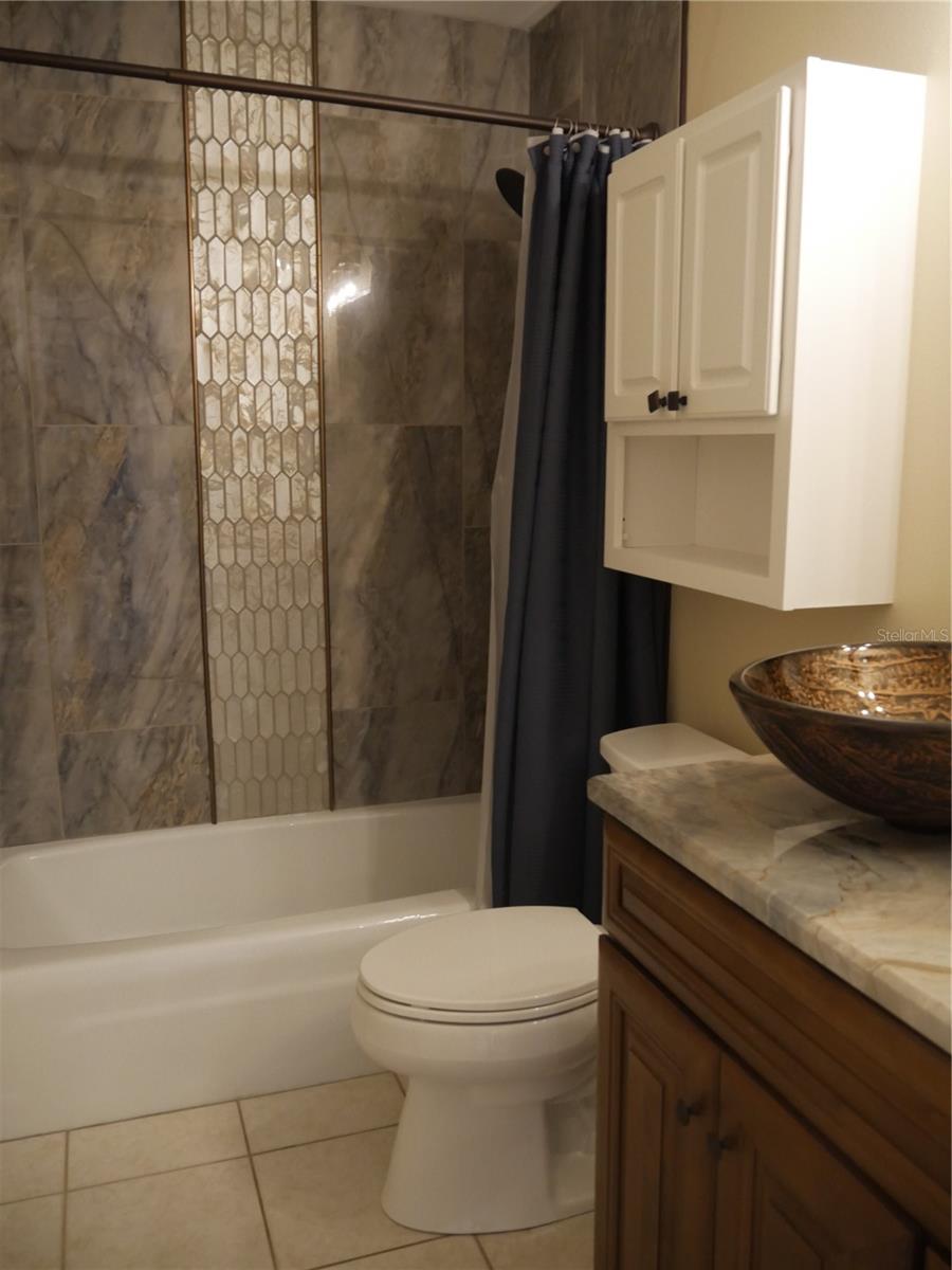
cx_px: 476
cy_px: 635
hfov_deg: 49.7
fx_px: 1027
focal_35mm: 28
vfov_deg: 63.4
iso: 1600
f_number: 3.5
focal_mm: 14
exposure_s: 1/60
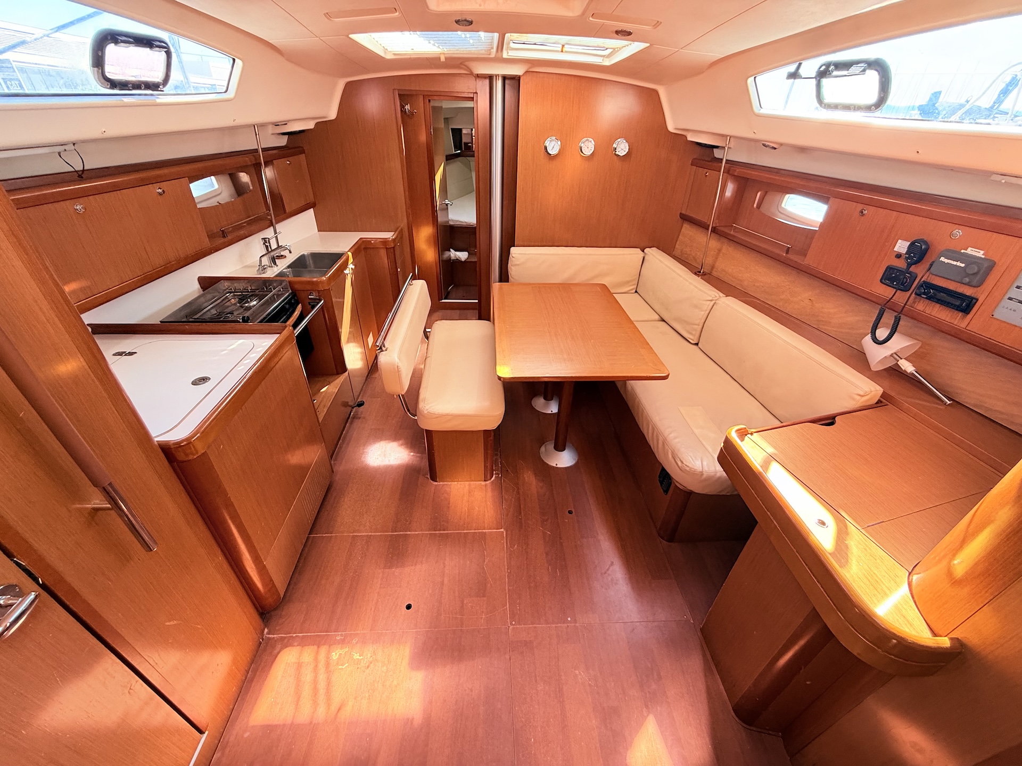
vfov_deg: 85.7
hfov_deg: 102.1
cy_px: 383
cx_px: 511
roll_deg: -1.4
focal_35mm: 14
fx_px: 413
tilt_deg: -32.9
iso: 160
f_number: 2.2
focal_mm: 2.22
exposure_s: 1/99
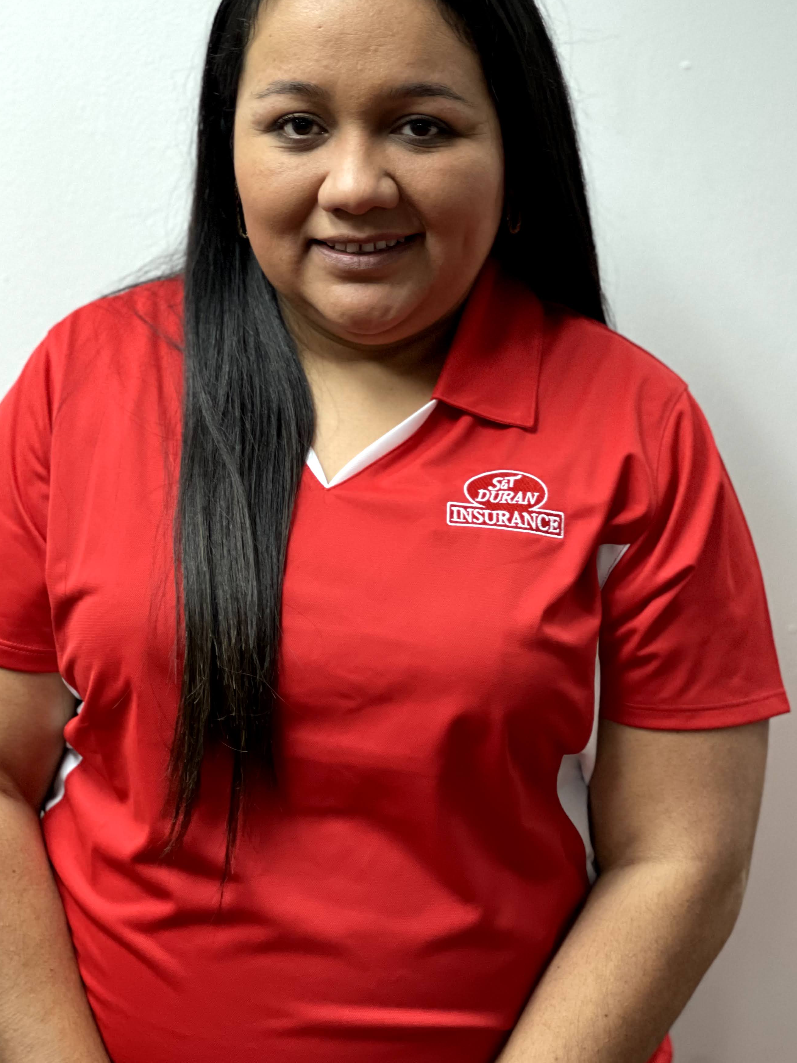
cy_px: 470
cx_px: 370
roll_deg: -0.9
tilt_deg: -10.8
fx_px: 2272
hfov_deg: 19.9
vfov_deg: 26.3
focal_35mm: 74
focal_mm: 7.5
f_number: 2.2
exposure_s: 1/40
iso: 400
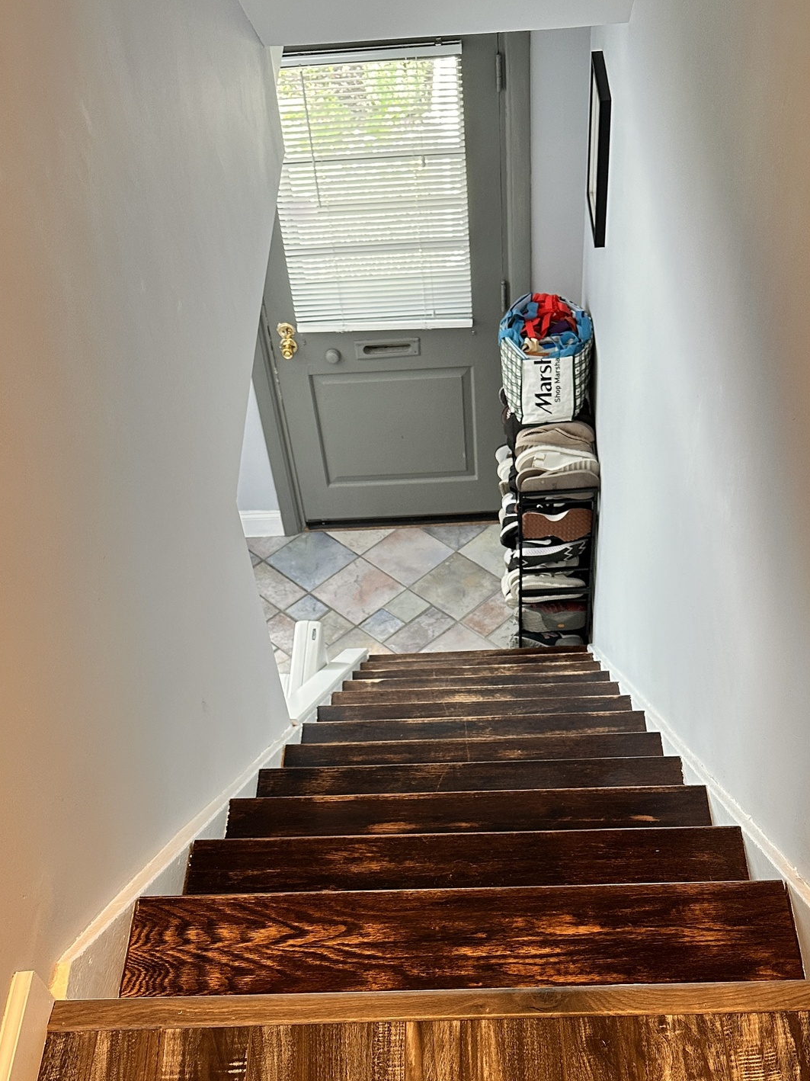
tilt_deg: -54.0
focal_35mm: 39
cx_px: 445
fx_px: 1217
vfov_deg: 45.8
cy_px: 838
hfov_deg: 36.8
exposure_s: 1/60
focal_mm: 6.86
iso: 250
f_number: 1.78
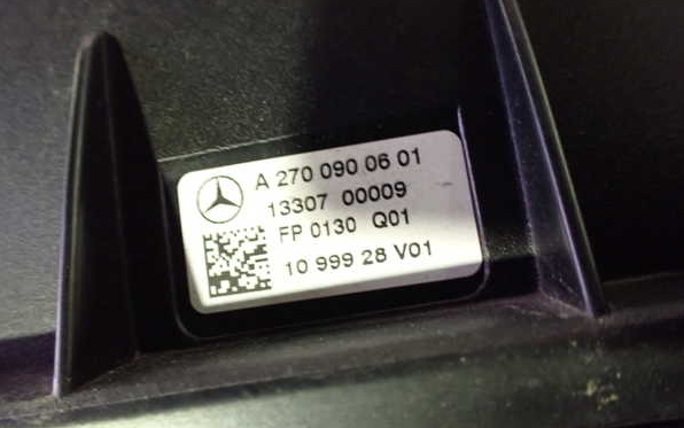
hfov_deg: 59.6
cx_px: 343
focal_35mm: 32
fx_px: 597
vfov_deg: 39.5
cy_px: 210
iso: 1250
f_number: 2.3
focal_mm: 5.4
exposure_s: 1/30
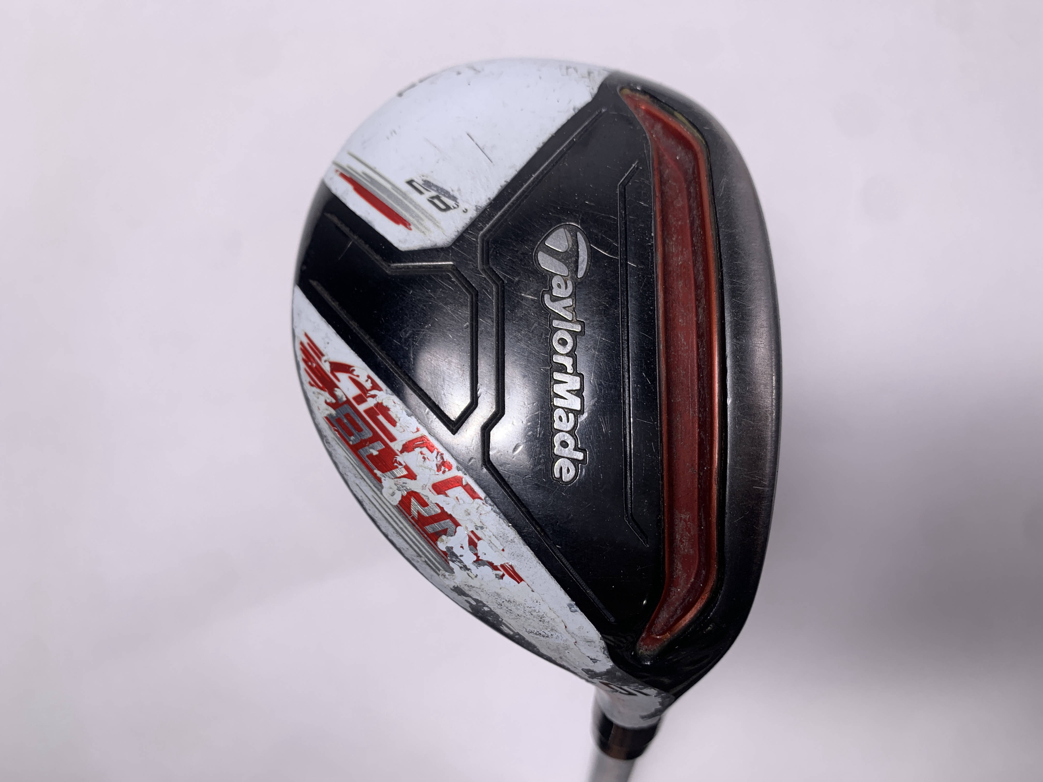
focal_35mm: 26
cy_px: 391
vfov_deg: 53.1
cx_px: 522
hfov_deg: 67.3
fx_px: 783
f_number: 1.8
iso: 25
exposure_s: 1/278
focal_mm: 4.25
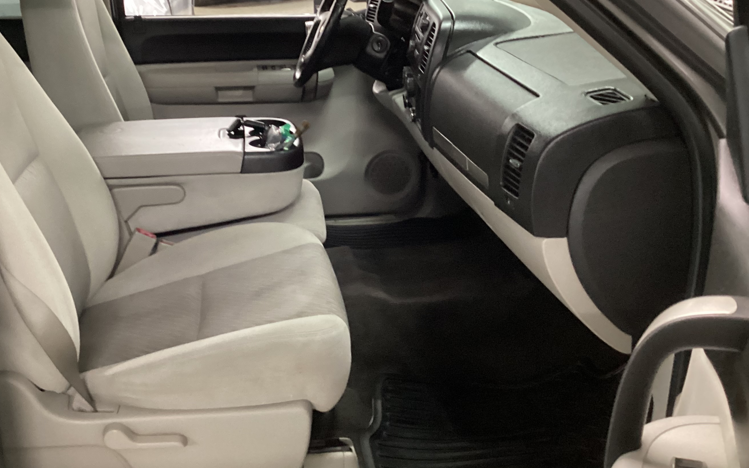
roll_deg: +2.6
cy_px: 175
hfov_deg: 47.8
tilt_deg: -18.3
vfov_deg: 31.1
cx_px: 288
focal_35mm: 41
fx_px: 837
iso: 400
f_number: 2.4
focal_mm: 3.3
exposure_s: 1/25
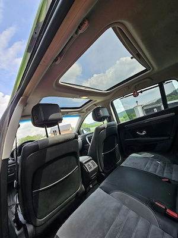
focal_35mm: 13
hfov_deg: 89.9
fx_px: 89
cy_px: 119
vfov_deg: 106.2
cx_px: 89
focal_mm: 2.2
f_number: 2.2
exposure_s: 1/278
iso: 50
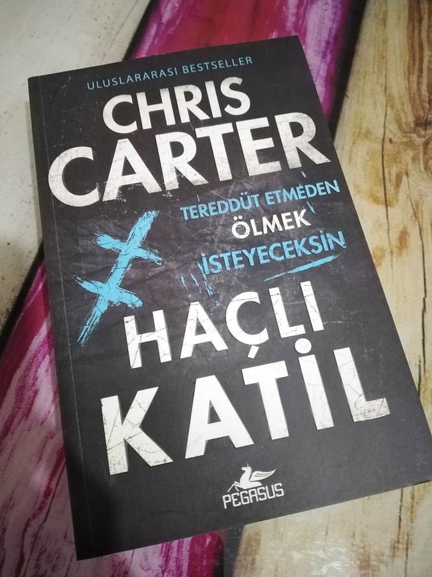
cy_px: 283
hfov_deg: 51.3
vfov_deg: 65.3
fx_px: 449
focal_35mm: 27
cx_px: 213
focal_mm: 3.62
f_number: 1.8
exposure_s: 1/15
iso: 805
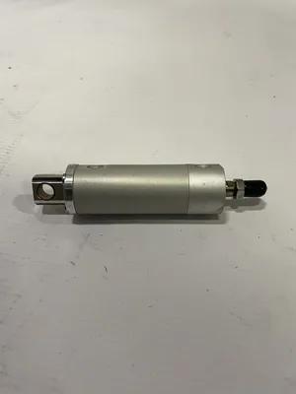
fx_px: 296
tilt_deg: -49.1
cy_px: 197
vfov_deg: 67.3
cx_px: 148
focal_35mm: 26
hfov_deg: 53.1
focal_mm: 4.2
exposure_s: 1/60
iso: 80
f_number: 1.6
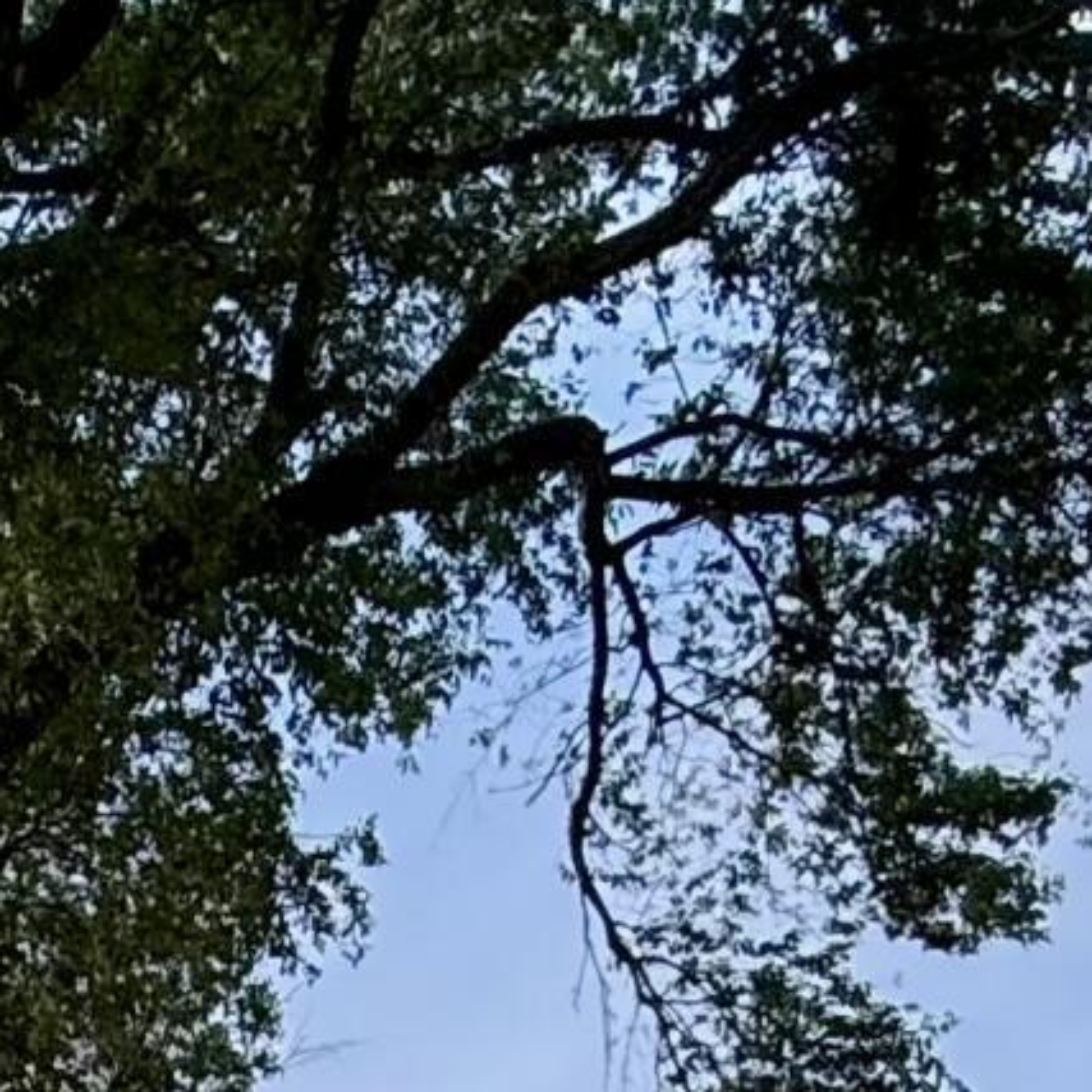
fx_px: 3105
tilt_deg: +2.4
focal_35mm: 87
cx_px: -913
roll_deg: -0.5
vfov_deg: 13.3
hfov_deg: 16.5
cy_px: 2785
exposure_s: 1/514
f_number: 2.2
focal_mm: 2.22
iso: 64
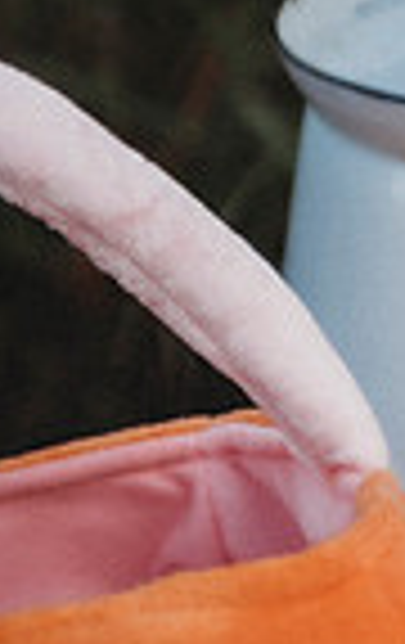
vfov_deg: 7.2
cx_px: 1228
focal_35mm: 289
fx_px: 5078
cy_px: -11
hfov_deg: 4.4
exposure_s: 1/250
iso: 100
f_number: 2.8
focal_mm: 70
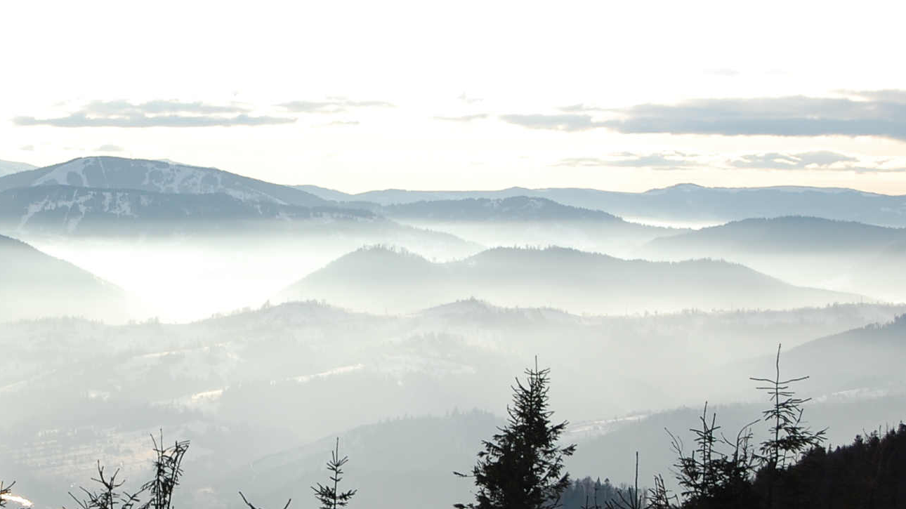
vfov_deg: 8.0
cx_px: 186
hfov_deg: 14.2
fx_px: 3625
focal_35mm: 151
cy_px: 260
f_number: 9
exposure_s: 1/320
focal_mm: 55
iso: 200
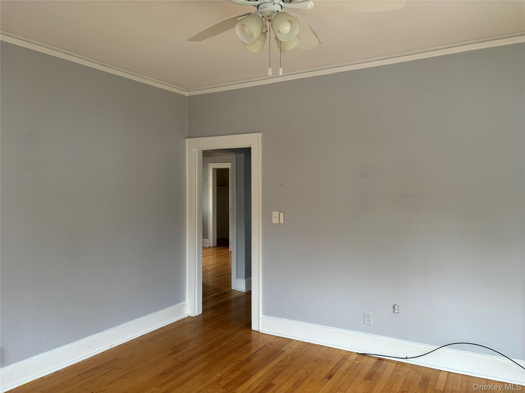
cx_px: 262
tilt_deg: +0.3
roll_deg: +0.7
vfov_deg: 53.1
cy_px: 196
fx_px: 394
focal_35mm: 26
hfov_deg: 67.3
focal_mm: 5.96
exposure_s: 1/121
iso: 64
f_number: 1.6
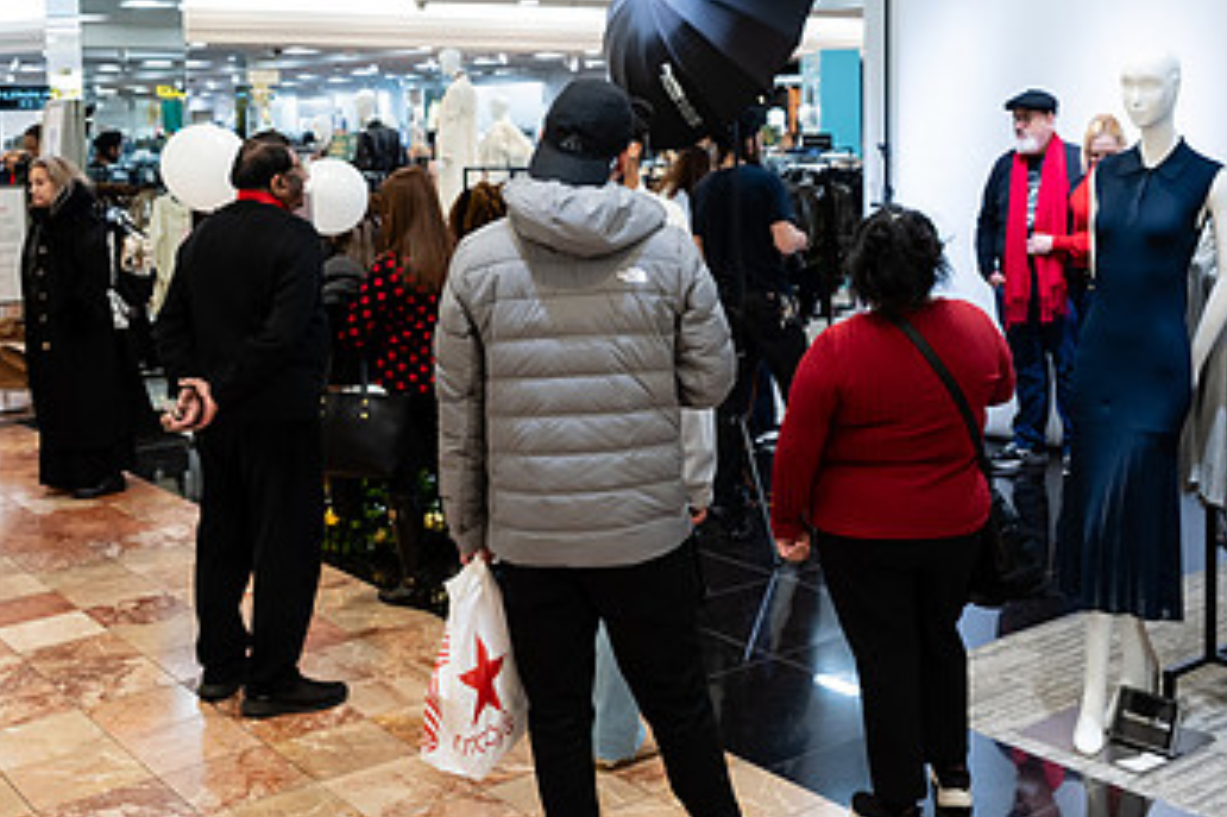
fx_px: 1499
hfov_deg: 44.5
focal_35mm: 44
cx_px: 609
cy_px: 248
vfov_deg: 30.2
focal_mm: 24
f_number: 3.2
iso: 1000
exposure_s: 1/125
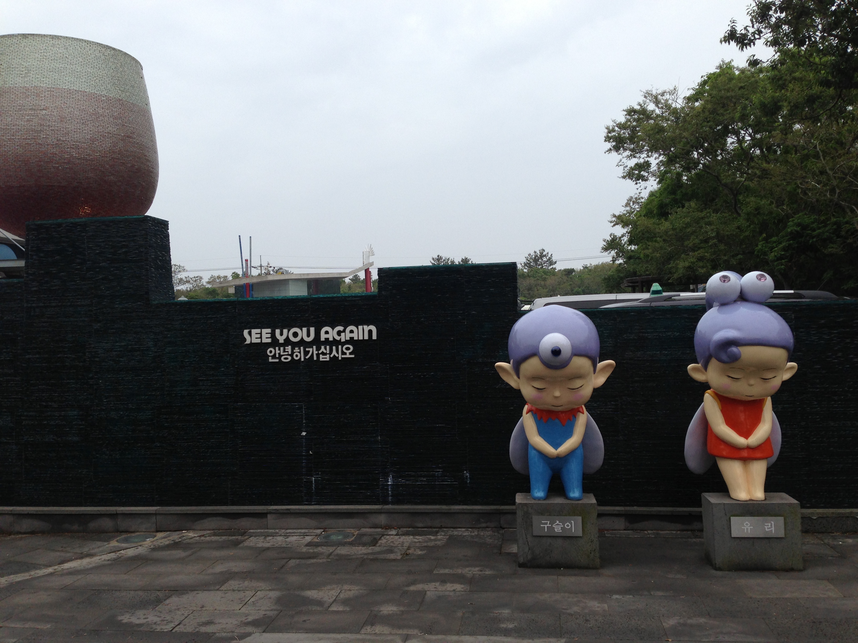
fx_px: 818
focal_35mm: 33
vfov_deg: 42.9
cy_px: 322
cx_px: 429
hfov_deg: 55.4
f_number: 2.4
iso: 50
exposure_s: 1/1232
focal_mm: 4.13
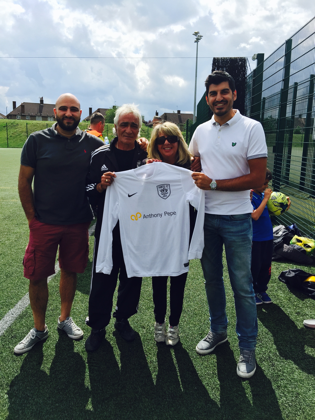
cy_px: 210
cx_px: 158
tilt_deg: -8.8
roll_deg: -1.1
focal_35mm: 29
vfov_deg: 61.7
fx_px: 352
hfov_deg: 48.2
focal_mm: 4.15
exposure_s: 1/2475
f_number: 2.2
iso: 32
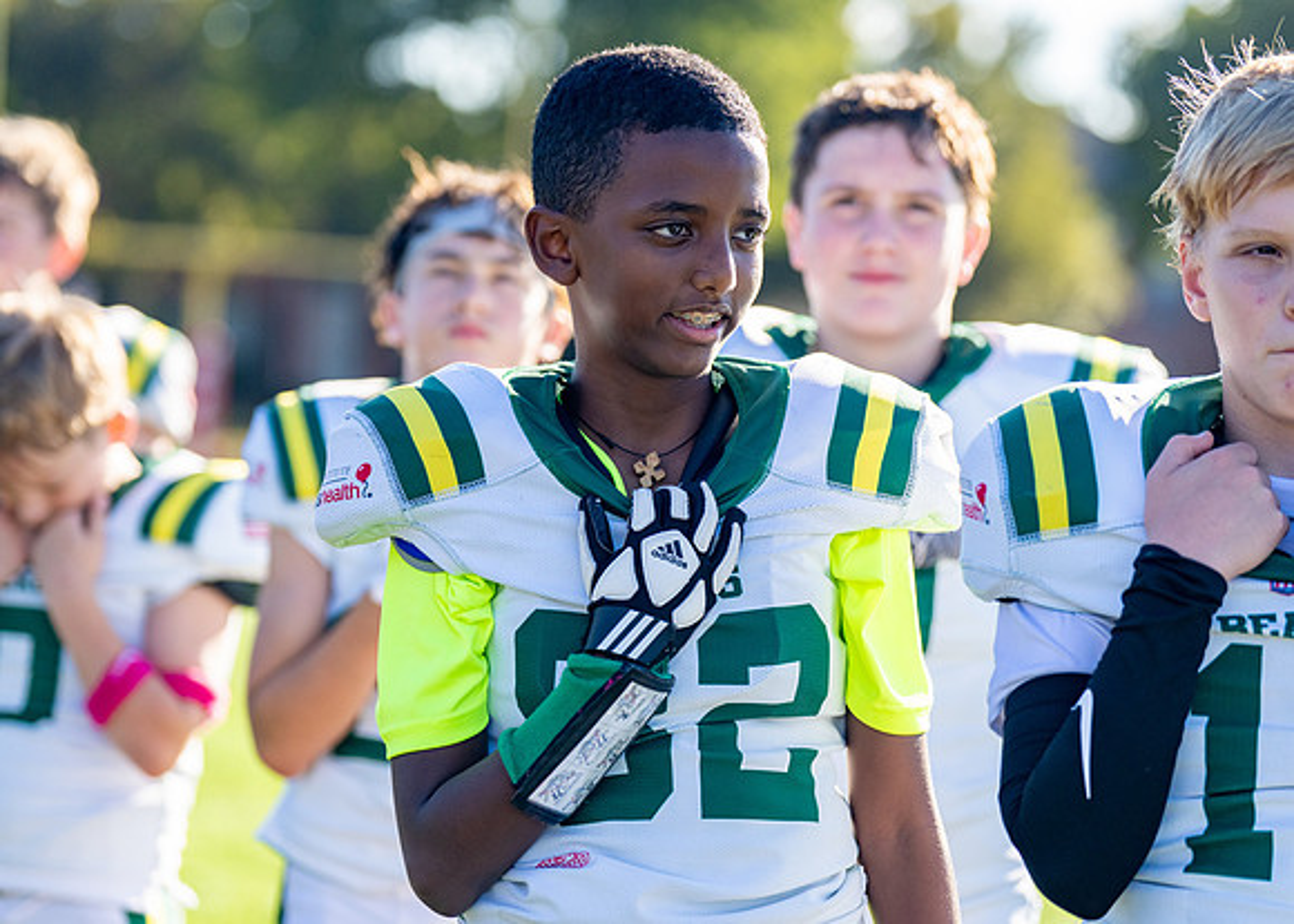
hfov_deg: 14.0
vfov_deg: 10.0
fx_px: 5278
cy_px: 460
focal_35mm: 144
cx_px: 621
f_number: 2.8
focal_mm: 111
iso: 500
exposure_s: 1/3200
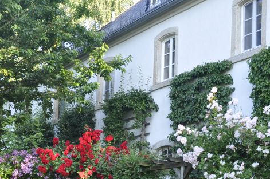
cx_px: 96
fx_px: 614
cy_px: 185
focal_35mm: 82
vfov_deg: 16.2
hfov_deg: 24.7
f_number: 6.3
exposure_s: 1/40
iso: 200
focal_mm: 24
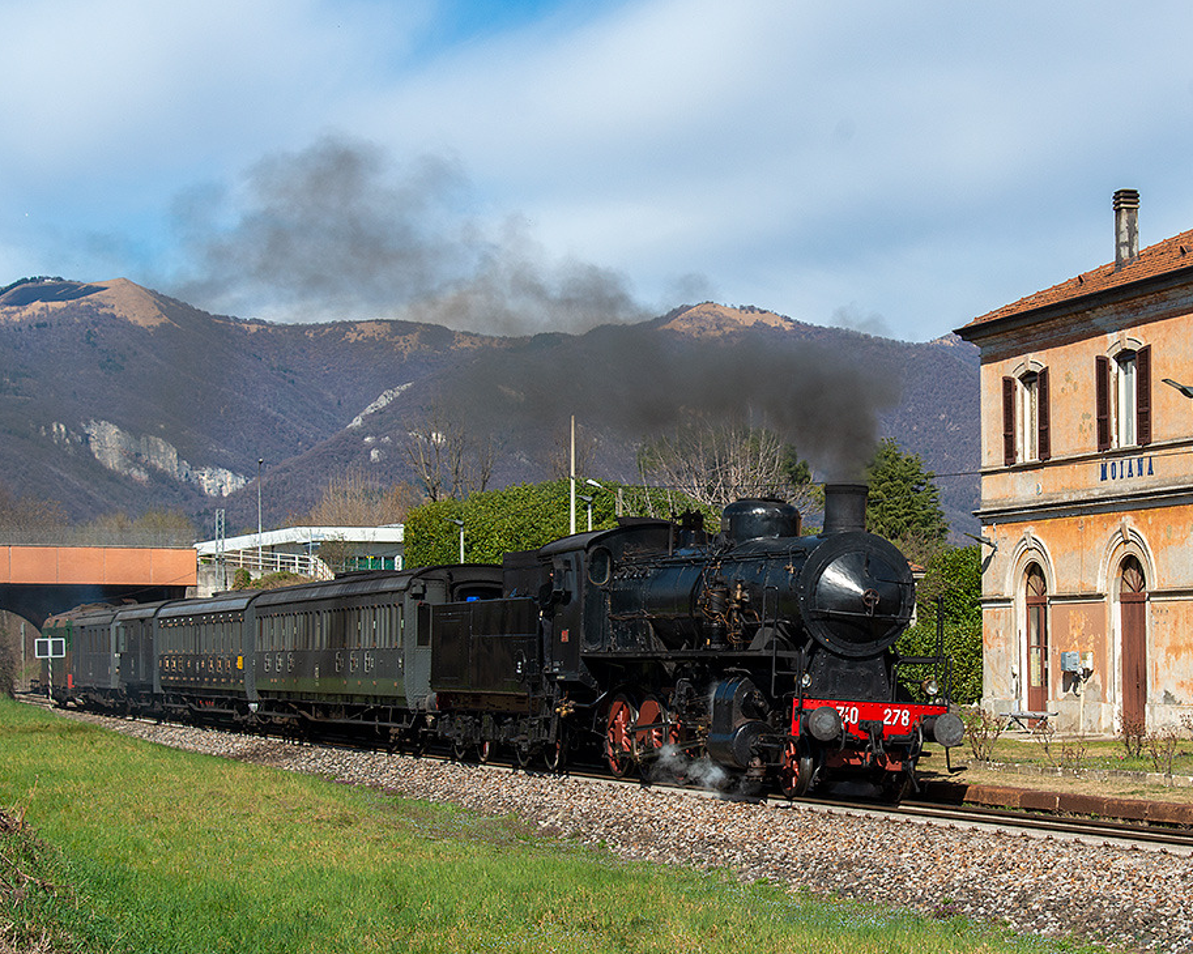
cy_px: 486
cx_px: 839
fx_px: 2789
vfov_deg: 19.4
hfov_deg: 24.0
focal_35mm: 79
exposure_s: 1/800
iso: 250
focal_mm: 48
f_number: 7.1
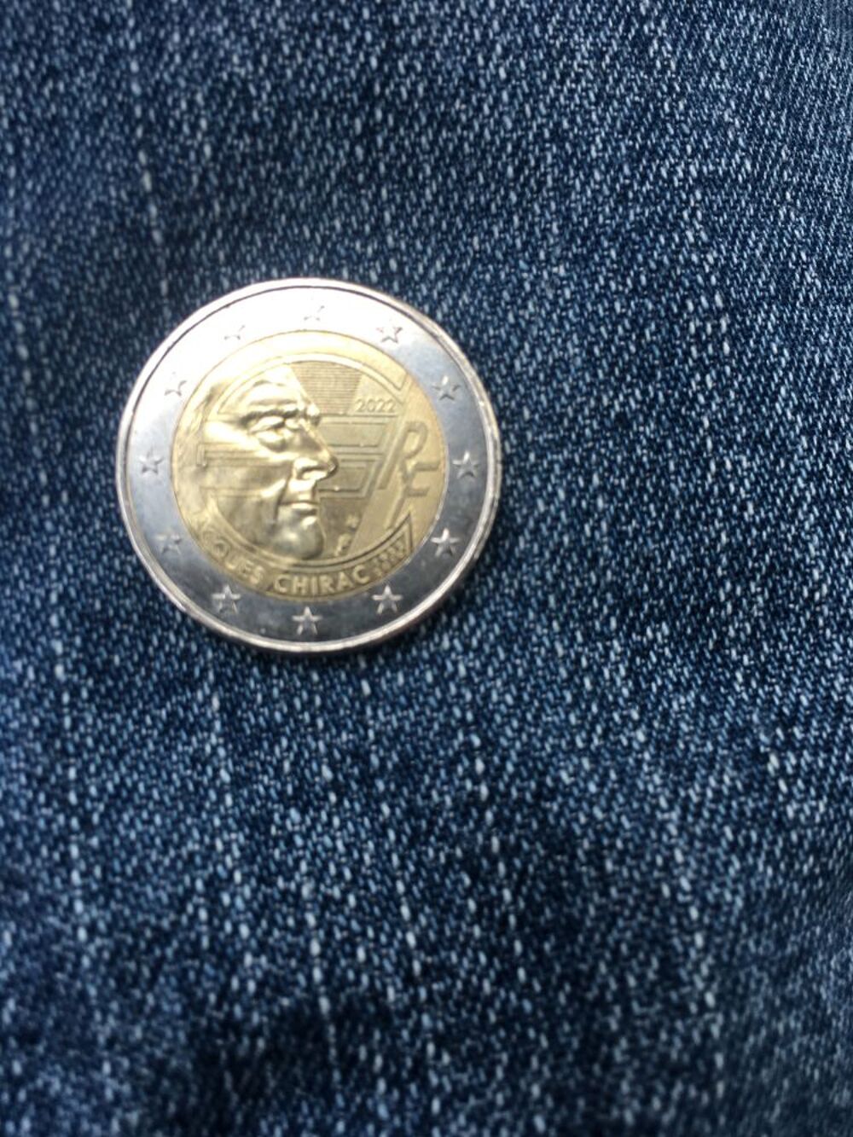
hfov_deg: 48.2
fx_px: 953
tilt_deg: -73.1
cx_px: 426
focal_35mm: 29
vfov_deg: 61.7
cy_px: 568
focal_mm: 4.15
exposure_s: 1/50
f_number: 2.2
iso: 25
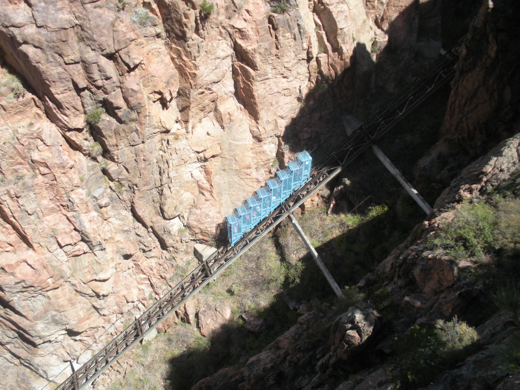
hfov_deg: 51.4
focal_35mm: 36
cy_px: 195
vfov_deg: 39.7
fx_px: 541
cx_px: 260
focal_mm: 6.3
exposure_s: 1/400
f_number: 3.5
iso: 64
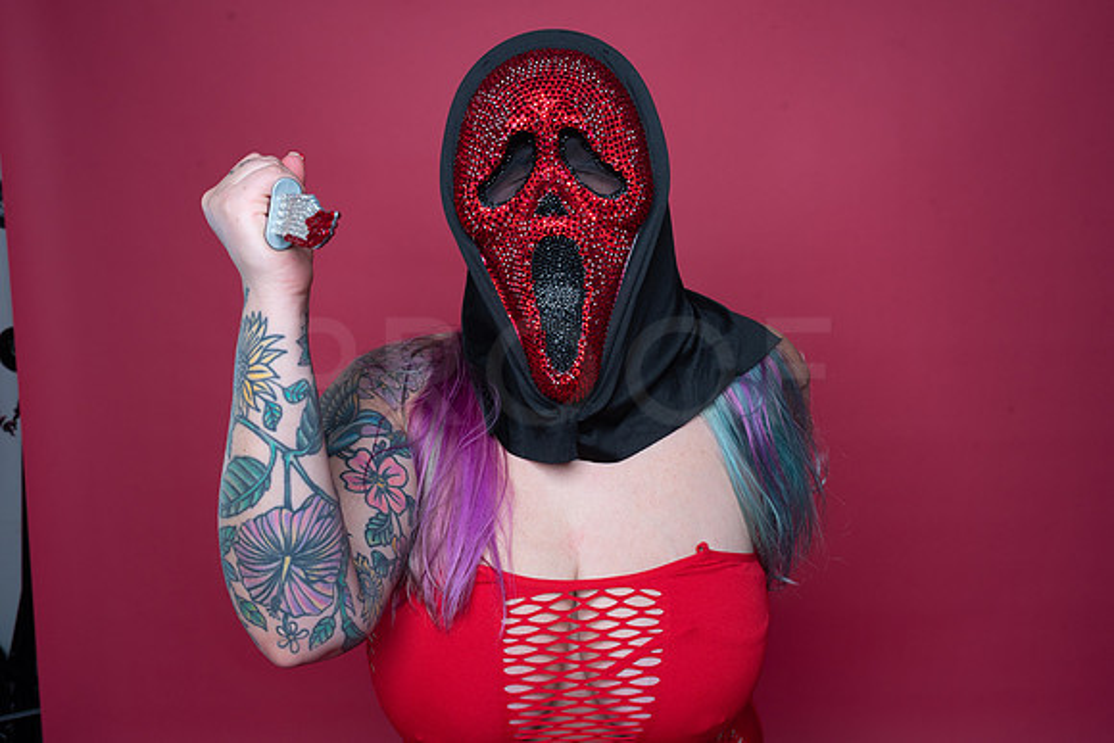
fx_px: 1083
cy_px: 372
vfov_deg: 37.9
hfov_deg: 54.4
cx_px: 557
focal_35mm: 35
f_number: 11
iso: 250
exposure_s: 1/160
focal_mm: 35
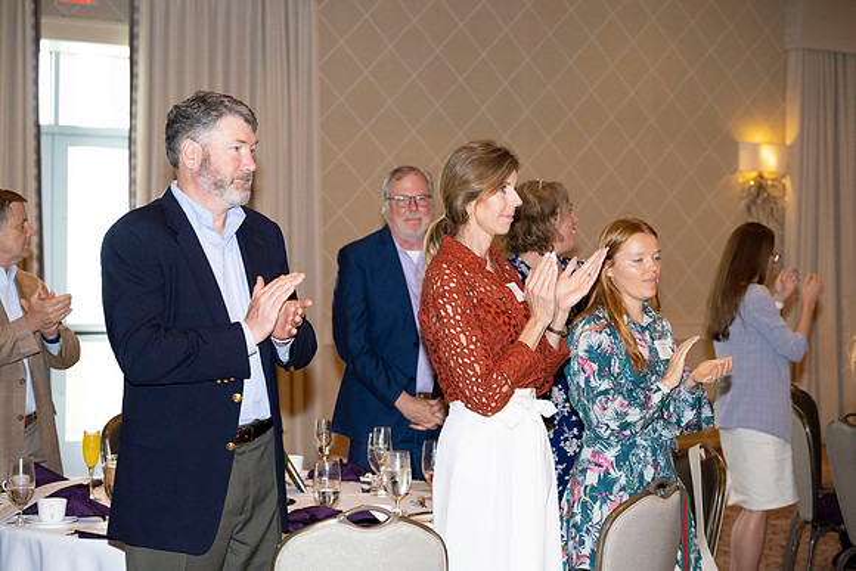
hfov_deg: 30.5
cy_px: 286
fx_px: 1570
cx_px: 428
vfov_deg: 20.6
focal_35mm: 66
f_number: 4
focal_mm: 66
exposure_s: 1/200
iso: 2500
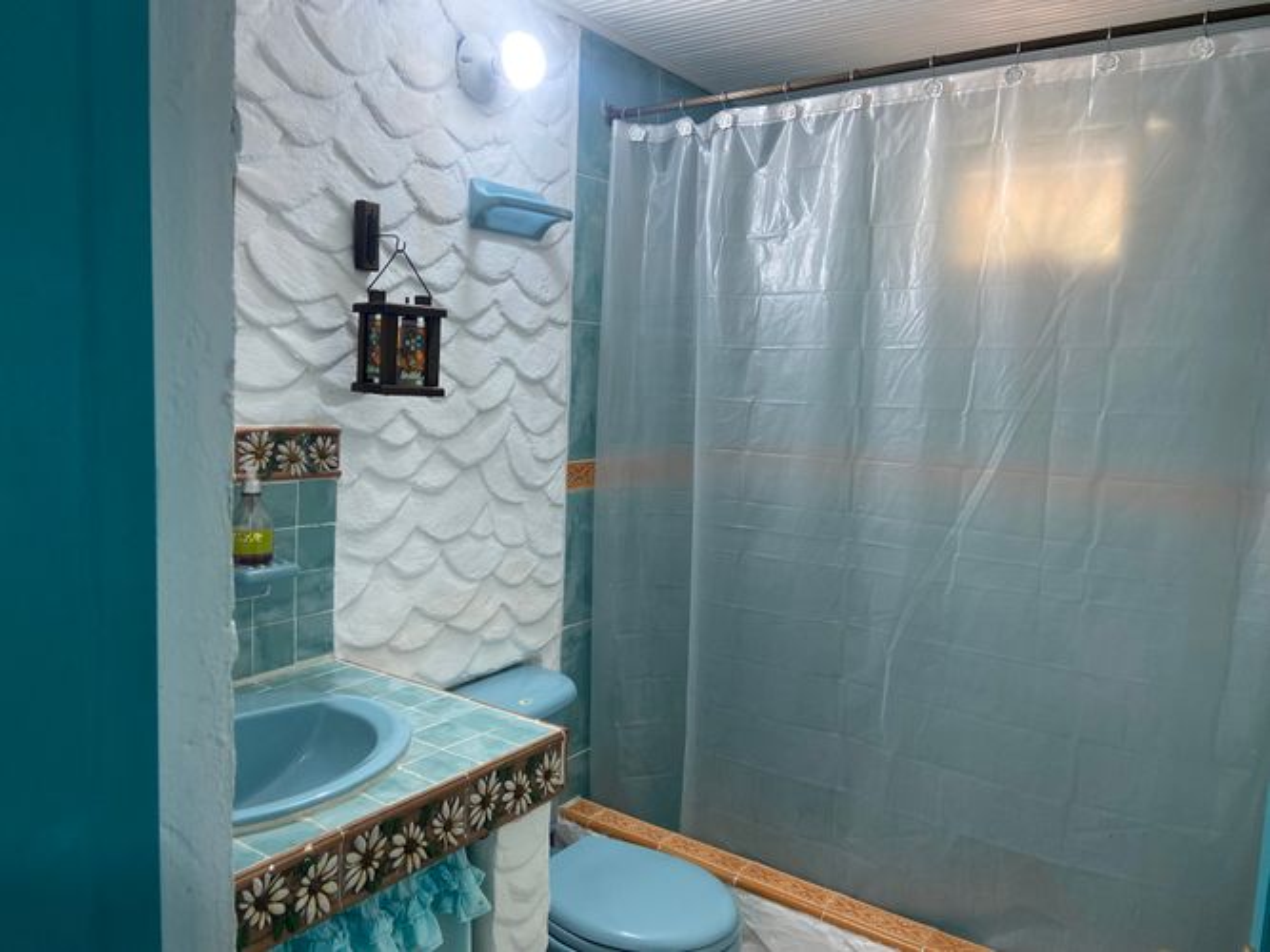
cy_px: 476
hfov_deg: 67.3
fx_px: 954
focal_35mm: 26
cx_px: 635
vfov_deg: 53.0
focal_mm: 4.25
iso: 64
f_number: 1.8
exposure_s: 1/60
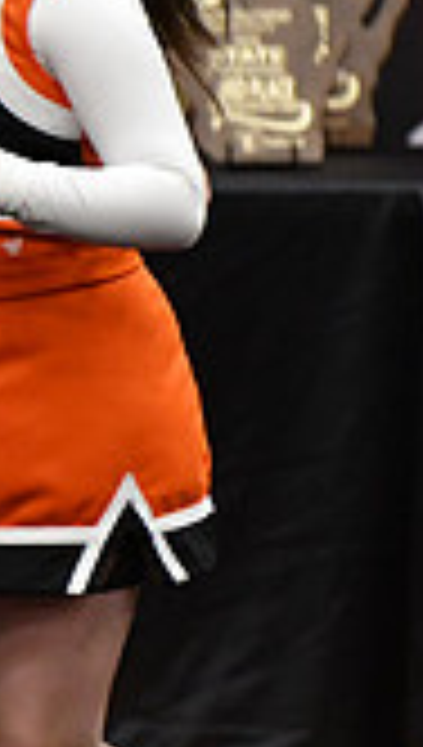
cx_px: -711
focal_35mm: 1095
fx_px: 21724
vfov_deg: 2.0
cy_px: 232
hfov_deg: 1.1
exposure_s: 1/800
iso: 5000
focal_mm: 200
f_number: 2.8
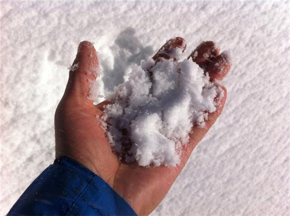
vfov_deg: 40.5
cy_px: 108
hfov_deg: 52.7
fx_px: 292
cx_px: 145
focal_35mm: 35
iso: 80
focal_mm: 3.85
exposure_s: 1/5027
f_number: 2.8
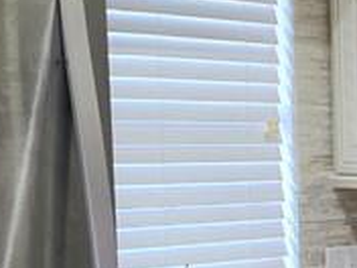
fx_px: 1382
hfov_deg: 12.6
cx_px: 748
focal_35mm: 134
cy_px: 280
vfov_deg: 10.9
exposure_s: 1/120
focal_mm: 6.5
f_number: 1.4
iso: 125
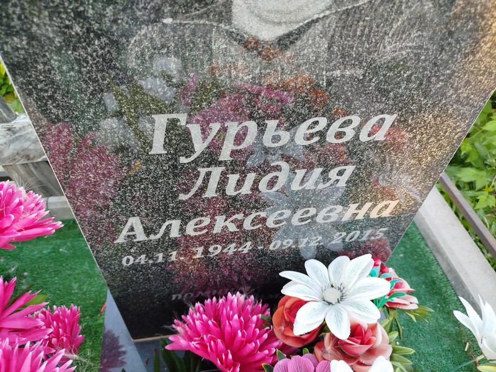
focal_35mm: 24
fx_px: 344
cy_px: 186
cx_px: 248
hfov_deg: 71.6
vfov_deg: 56.8
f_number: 1.7
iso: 160
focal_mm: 5.31
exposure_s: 1/50
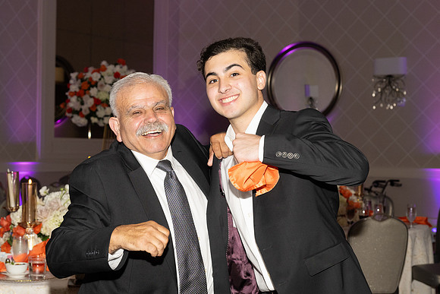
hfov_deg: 28.9
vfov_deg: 19.5
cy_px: 164
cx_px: 220
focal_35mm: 70
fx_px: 854
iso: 800
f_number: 5.6
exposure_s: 1/100
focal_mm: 48
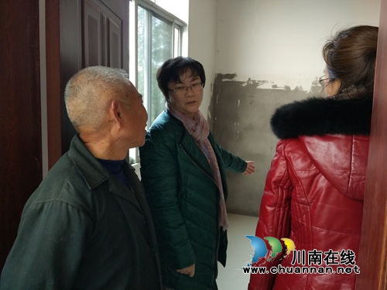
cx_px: 194
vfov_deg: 46.8
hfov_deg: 60.0
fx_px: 335
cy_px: 145
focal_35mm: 30
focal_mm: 4.12
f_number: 2
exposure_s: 1/50
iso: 300
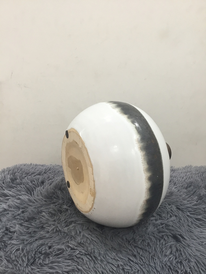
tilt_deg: -16.1
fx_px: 246
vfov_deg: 58.4
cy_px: 137
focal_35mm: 31
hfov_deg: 45.4
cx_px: 103
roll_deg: +0.2
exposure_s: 1/33
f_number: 2.4
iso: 64
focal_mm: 3.3
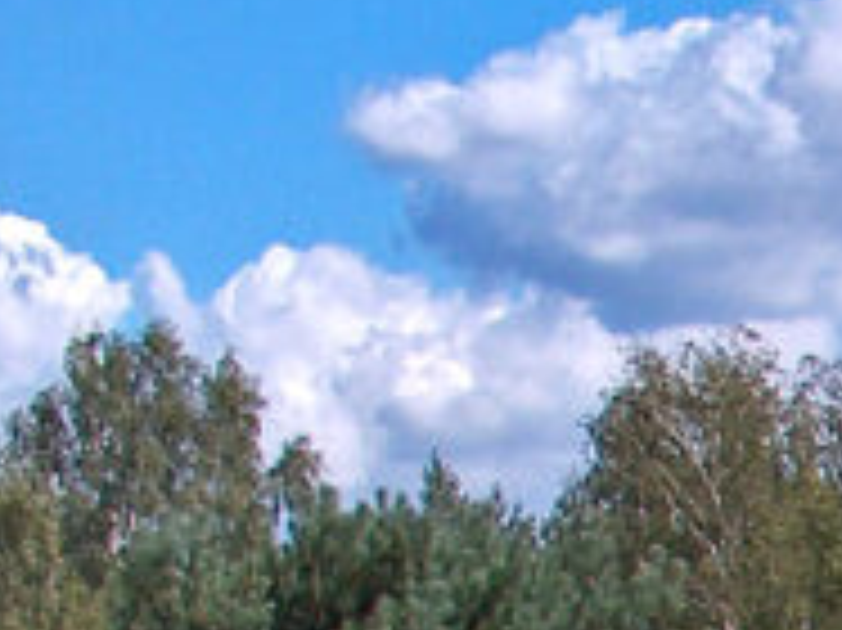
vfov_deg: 6.9
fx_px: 4935
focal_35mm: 203
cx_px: 1612
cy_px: 1544
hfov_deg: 9.2
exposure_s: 1/312
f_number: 6.7
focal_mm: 7.6
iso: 100
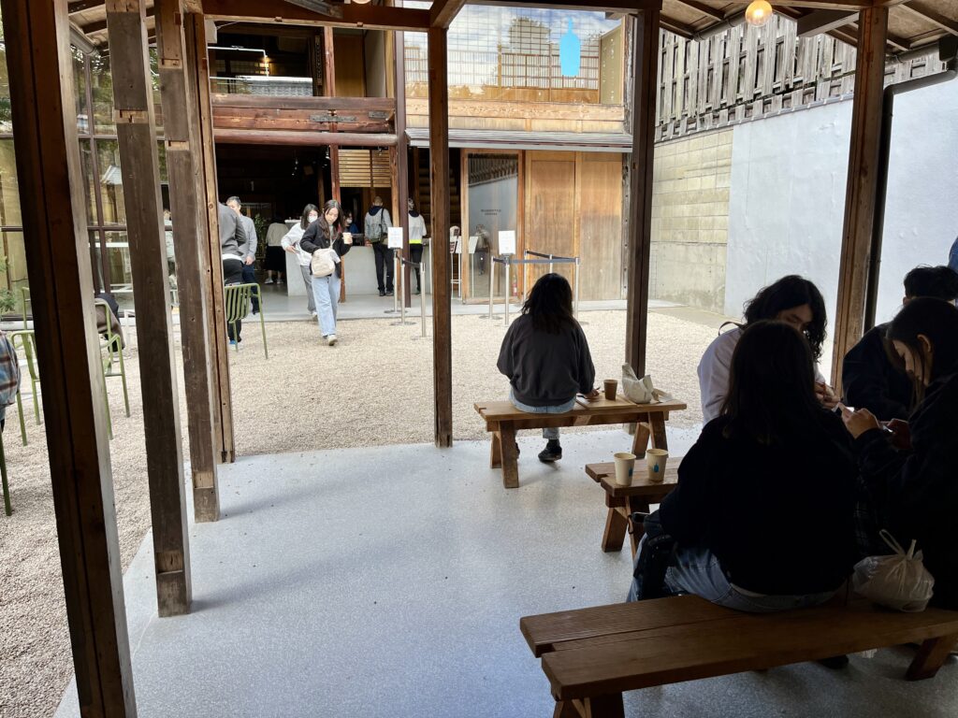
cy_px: 359
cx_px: 479
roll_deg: +0.2
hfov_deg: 67.3
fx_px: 720
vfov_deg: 53.1
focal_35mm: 26
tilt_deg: -11.4
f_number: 1.6
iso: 50
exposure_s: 1/346
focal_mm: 5.1
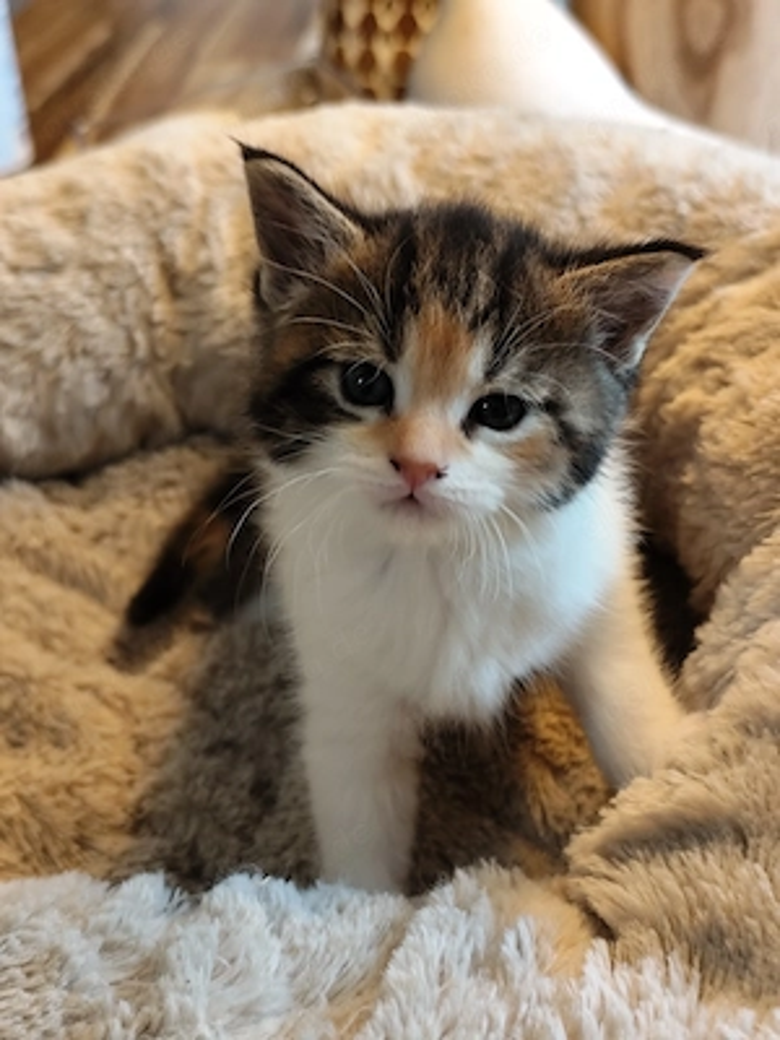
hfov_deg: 31.5
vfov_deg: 41.2
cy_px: 520
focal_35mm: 46
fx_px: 1382
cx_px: 390
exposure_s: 1/33.3
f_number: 1.65
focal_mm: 6.19
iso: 200
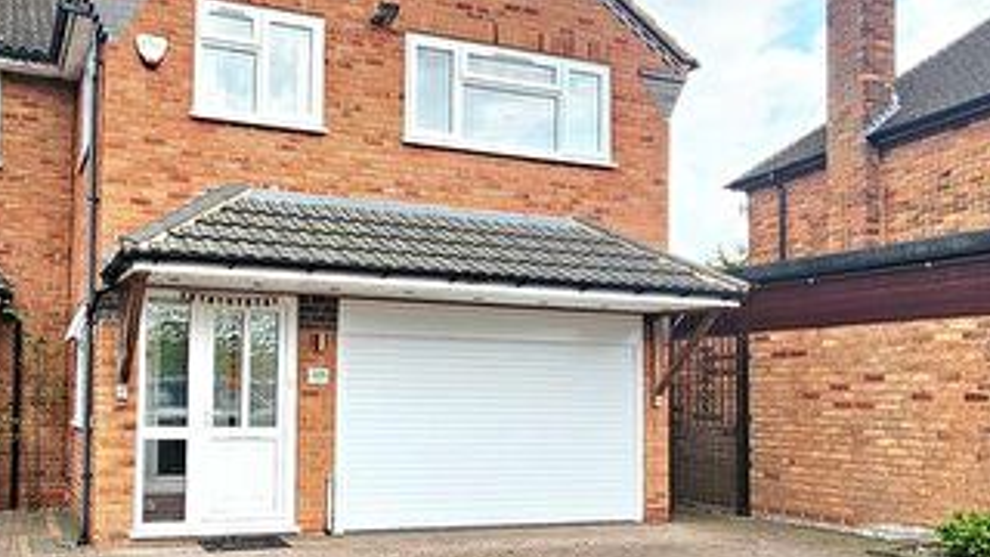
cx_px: 294
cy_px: 361
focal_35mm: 31
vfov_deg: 37.5
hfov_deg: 60.4
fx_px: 814
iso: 50
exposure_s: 1/476
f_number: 2.2
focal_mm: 2.2
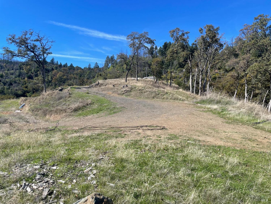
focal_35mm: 26
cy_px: 102
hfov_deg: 67.3
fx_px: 204
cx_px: 136
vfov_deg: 53.1
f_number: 1.6
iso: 32
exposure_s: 1/2681
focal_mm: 4.2
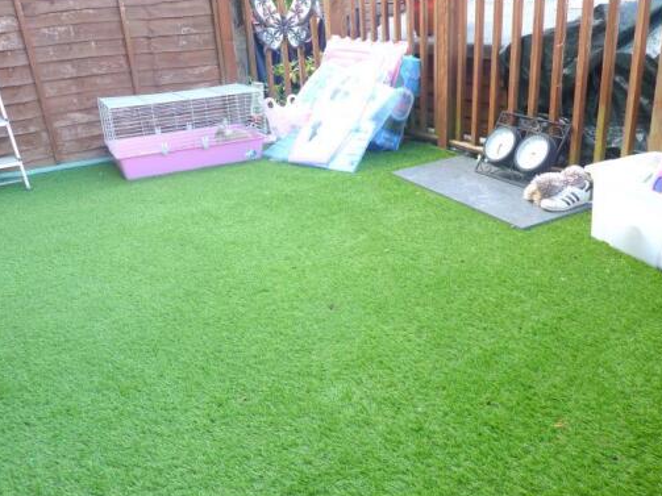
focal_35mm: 29
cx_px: 314
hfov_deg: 61.6
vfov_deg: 48.2
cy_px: 248
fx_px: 554
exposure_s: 1/60
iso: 80
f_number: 3.3
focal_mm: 4.1
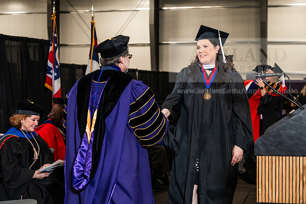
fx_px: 595
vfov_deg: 19.5
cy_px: 102
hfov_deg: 28.8
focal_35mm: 70
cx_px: 153
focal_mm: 70
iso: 1250
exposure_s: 1/200
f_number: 4.5
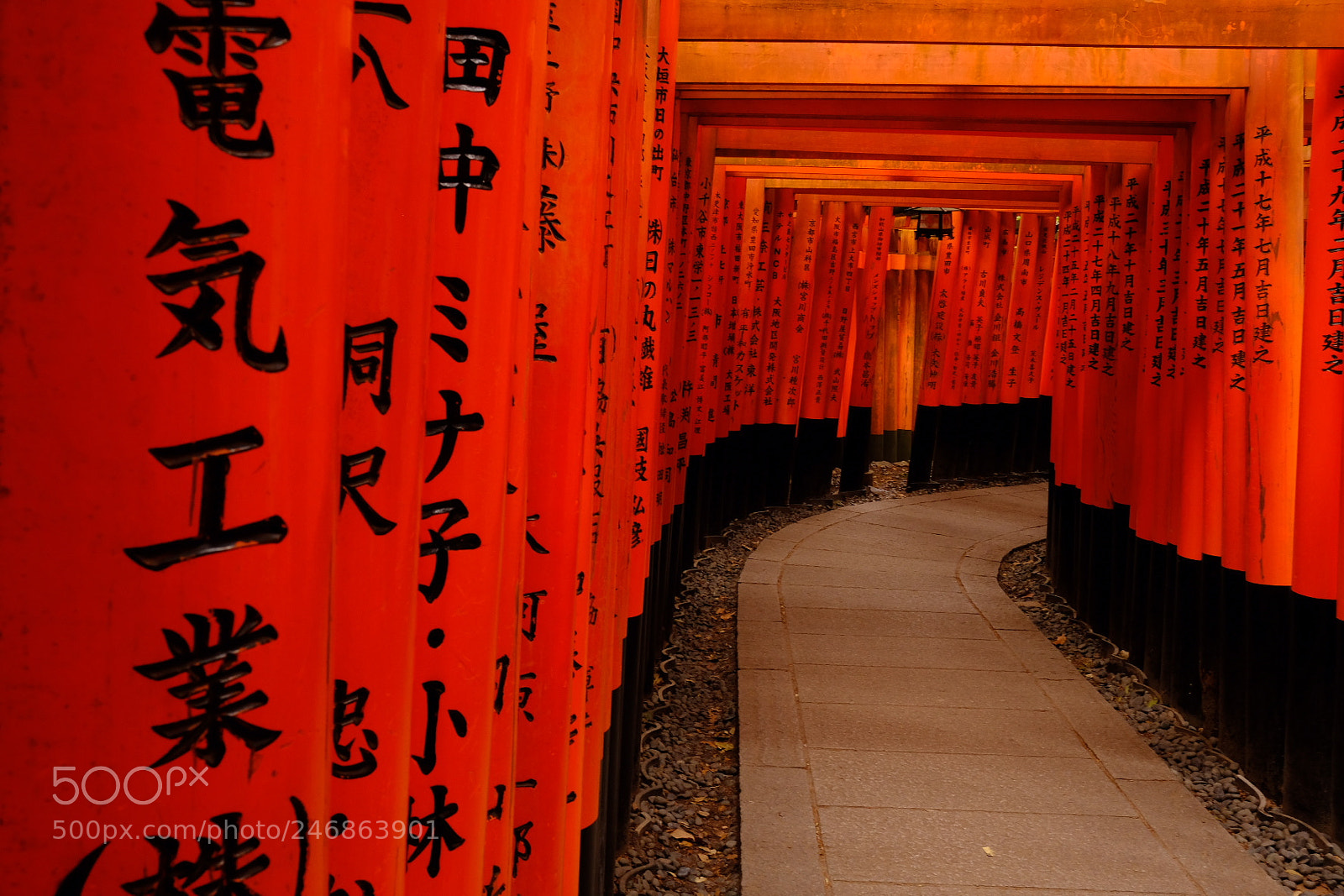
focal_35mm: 35
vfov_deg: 37.9
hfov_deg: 54.4
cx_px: 672
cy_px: 448
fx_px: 1307
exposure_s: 1/10
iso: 800
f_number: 16
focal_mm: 23
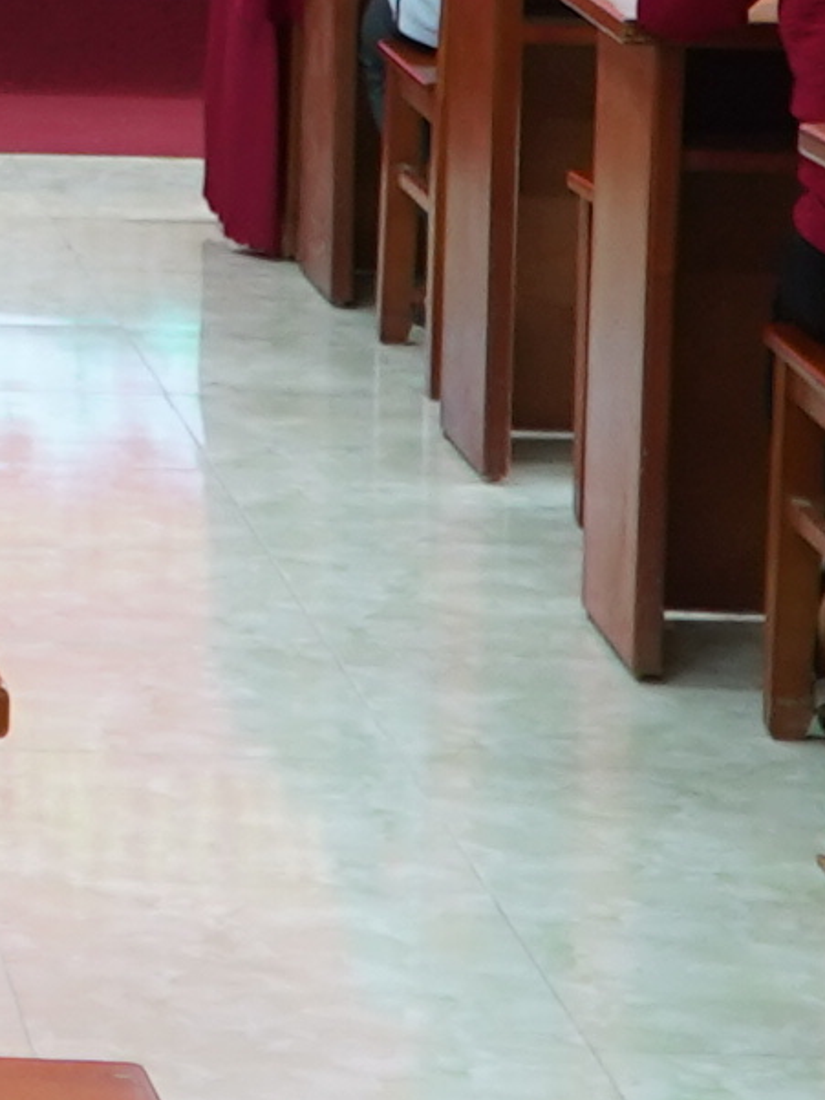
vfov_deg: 11.2
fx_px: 5400
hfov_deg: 8.2
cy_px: -518
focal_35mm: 170
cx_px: -1017
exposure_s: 1/30
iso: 400
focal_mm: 18
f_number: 4
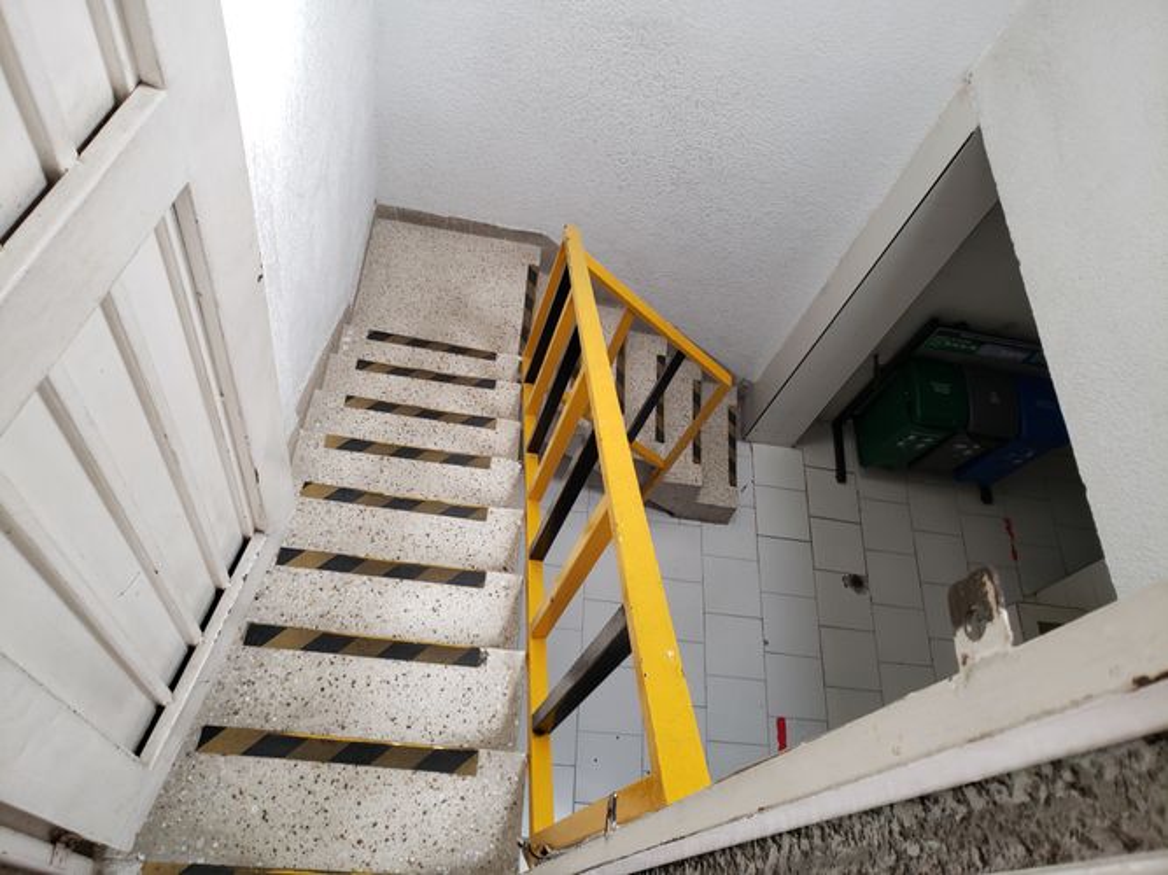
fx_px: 877
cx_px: 584
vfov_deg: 53.0
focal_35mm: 26
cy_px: 438
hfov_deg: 67.3
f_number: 2.4
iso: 80
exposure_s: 1/50
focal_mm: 4.3
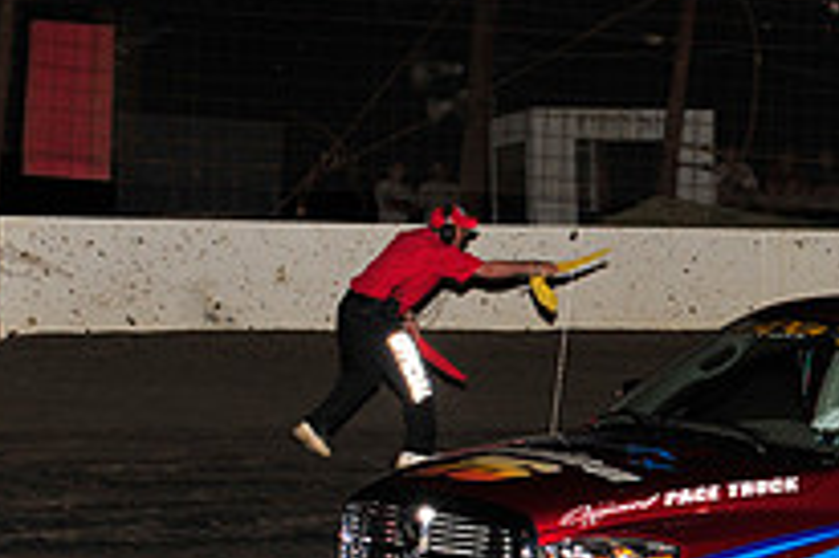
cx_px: 990
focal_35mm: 225
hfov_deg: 9.0
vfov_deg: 6.1
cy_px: 460
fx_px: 5239
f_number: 6.3
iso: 800
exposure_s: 1/320
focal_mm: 80
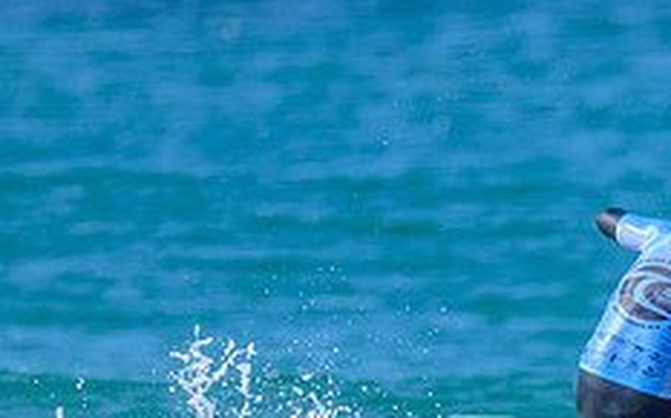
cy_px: 519
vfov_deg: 0.5
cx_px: 812
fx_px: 51982
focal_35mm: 2846
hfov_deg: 0.7
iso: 720
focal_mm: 1120
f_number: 9
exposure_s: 1/2000
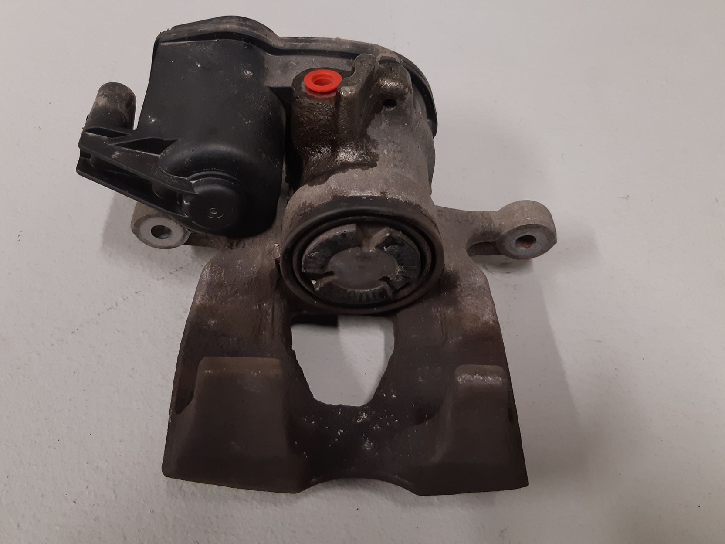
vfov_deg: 44.1
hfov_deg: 56.6
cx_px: 312
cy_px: 240
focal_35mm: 32
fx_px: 670
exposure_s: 1/50
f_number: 1.7
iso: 160
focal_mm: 3.93
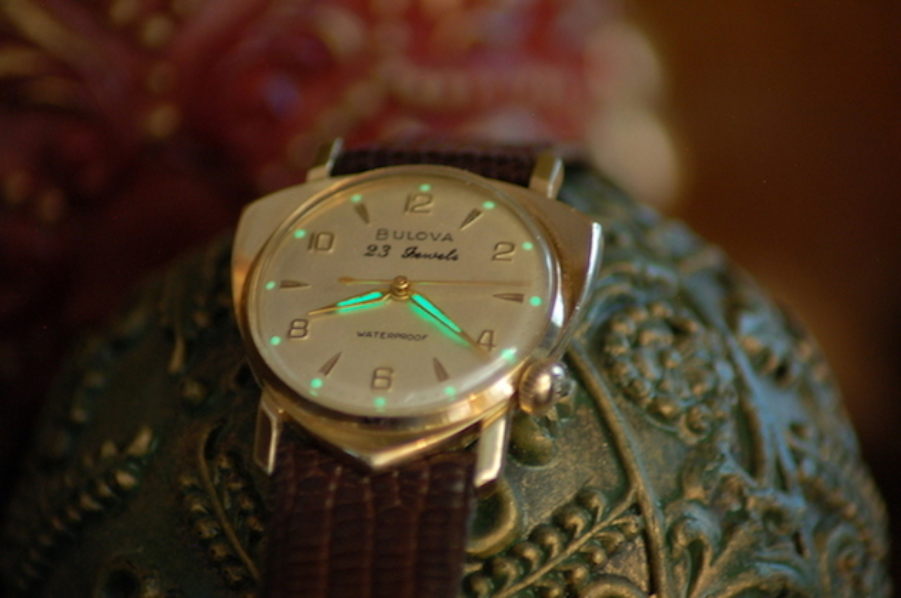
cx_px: 450
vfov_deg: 4.8
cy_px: 299
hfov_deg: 7.2
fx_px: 7122
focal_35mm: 285
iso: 800
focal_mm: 190
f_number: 4.8
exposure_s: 1/2
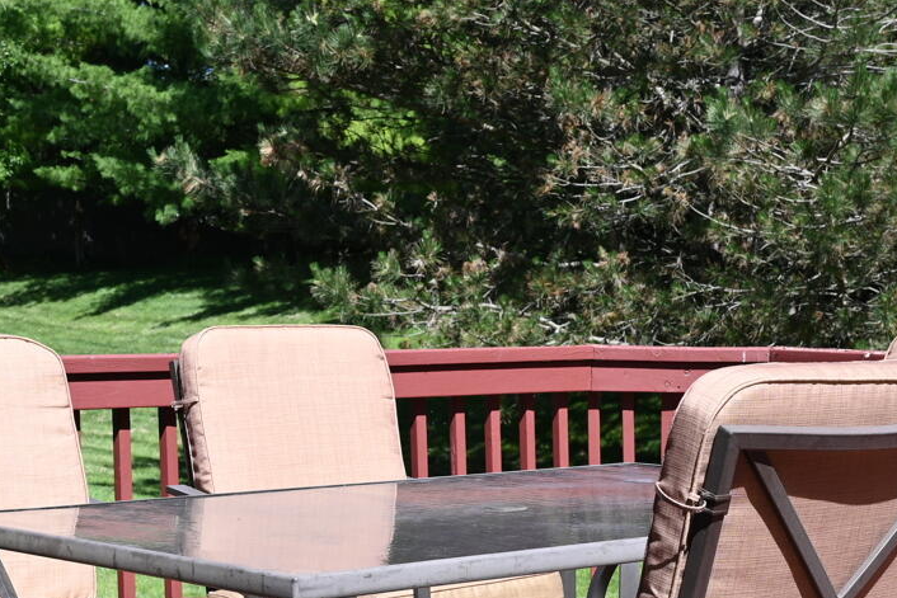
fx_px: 2118
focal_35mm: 85
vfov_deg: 16.0
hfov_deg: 23.9
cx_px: 443
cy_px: 477
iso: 100
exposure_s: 1/320
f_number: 6.3
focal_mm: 24
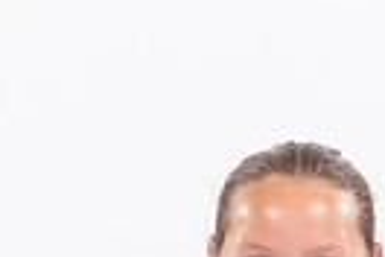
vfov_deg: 2.5
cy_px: 500
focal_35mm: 555
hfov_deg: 3.7
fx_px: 5935
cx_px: 229
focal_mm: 116
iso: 400
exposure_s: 1/200
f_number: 11
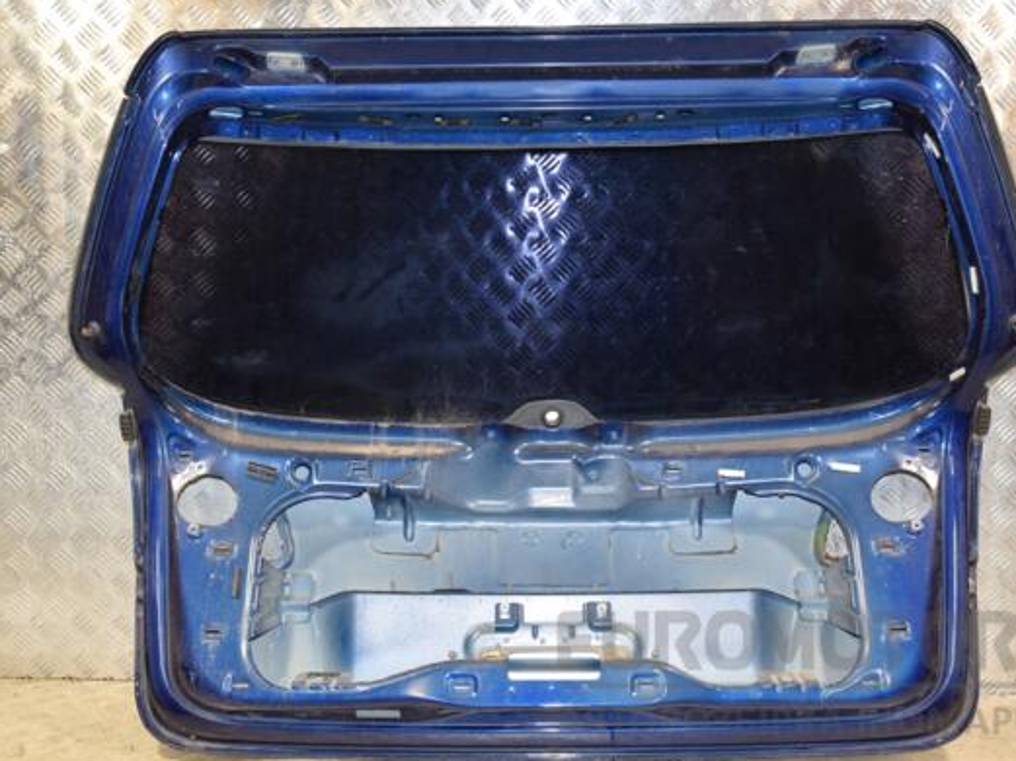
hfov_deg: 45.2
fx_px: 1219
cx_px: 521
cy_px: 380
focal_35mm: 42
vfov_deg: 34.7
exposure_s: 1/160
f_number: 5
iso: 800
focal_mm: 25
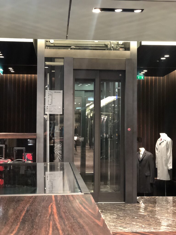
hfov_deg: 25.7
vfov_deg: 33.8
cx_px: 88
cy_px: 118
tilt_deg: +1.4
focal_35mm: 57
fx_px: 386
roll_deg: -0.2
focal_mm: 6.6
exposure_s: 1/50
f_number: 2.8
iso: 1250
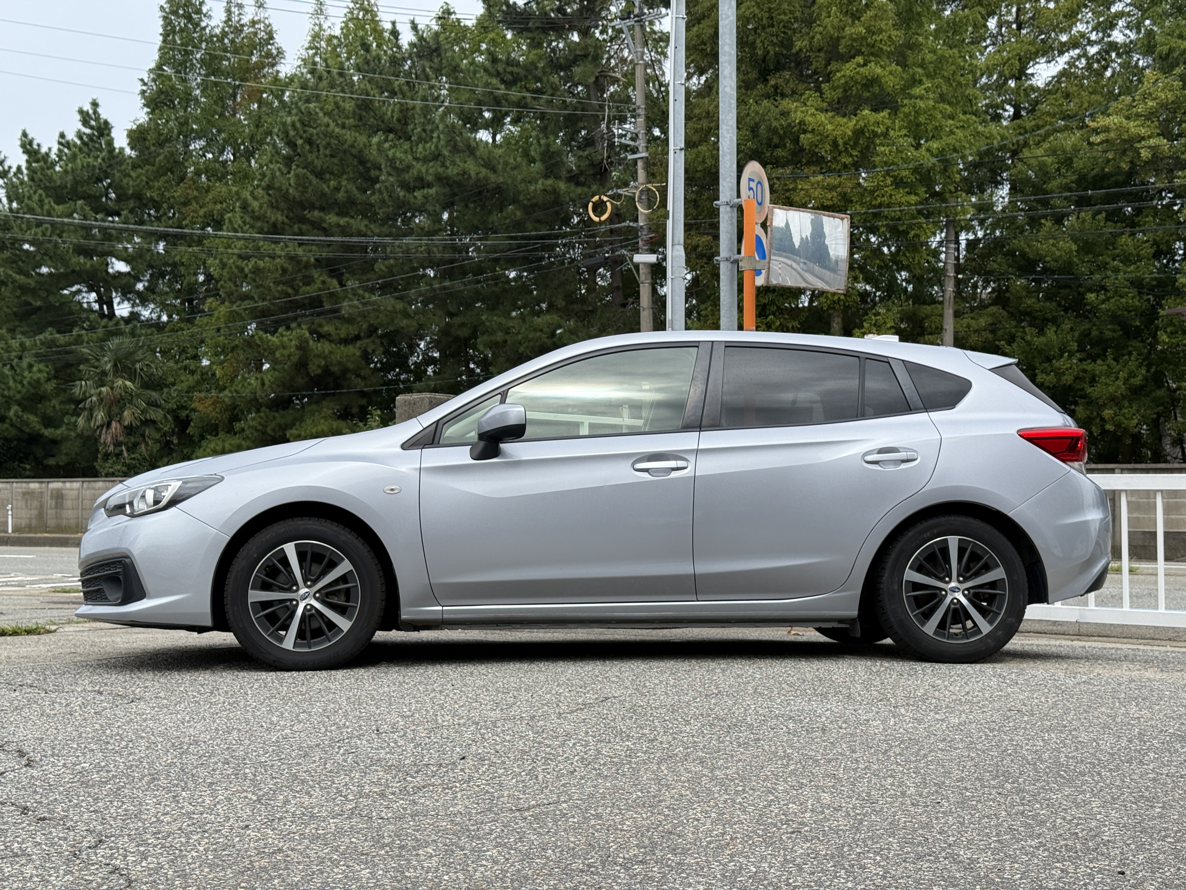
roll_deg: +0.2
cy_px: 445
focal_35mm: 48
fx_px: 1645
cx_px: 593
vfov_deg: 30.3
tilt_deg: +2.7
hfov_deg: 39.7
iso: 80
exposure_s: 1/3704
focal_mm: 6.76
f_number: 1.78
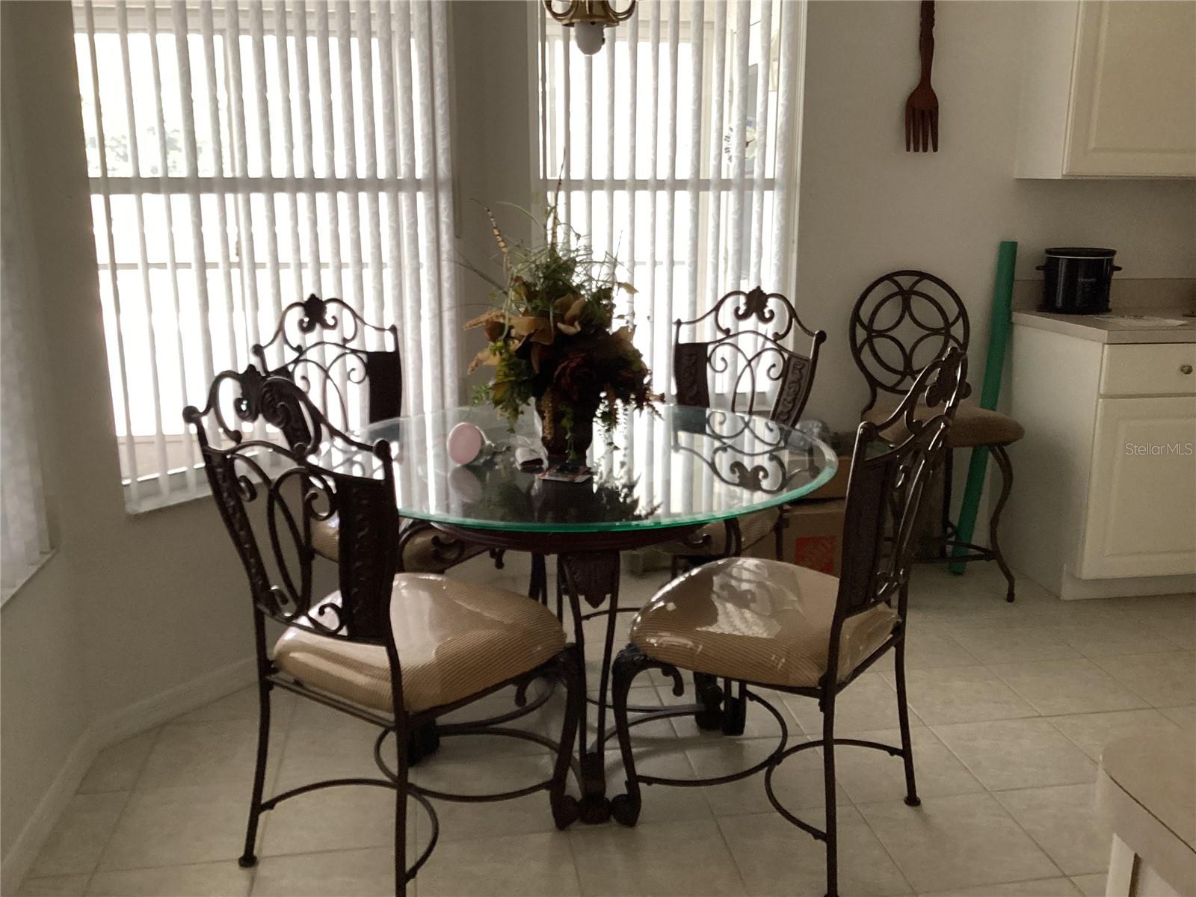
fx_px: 1071
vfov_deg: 45.4
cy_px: 448
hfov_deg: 58.4
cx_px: 598
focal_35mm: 31
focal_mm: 3.3
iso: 200
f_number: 2.4
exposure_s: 1/60
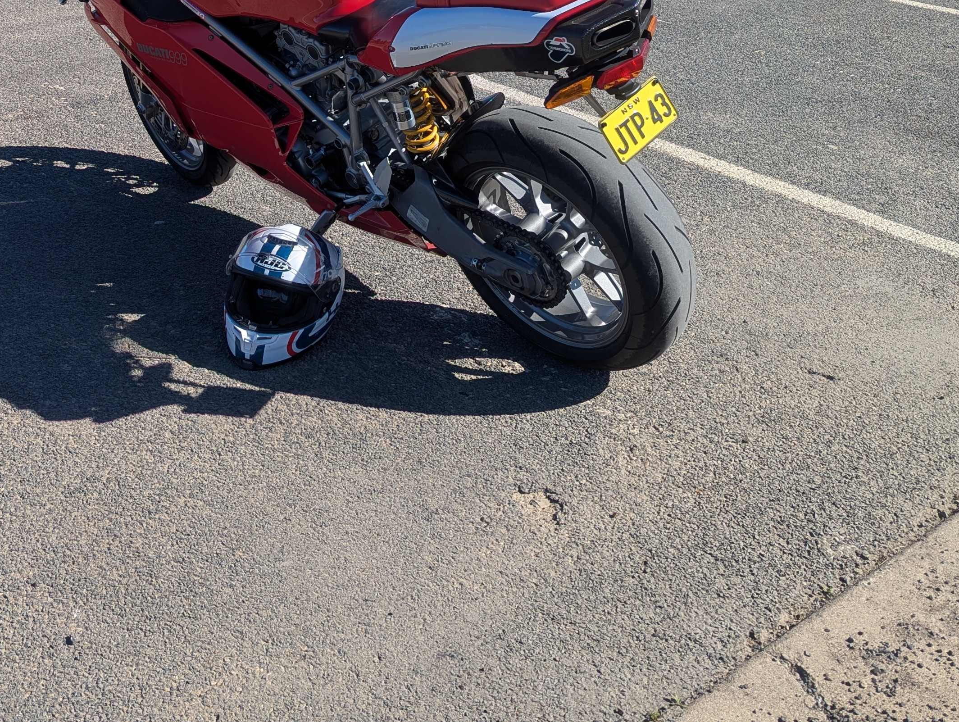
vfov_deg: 30.4
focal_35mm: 46
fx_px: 1276
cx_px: 375
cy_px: 86
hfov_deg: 41.0
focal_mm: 6.81
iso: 40
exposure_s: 1/1664
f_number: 1.85
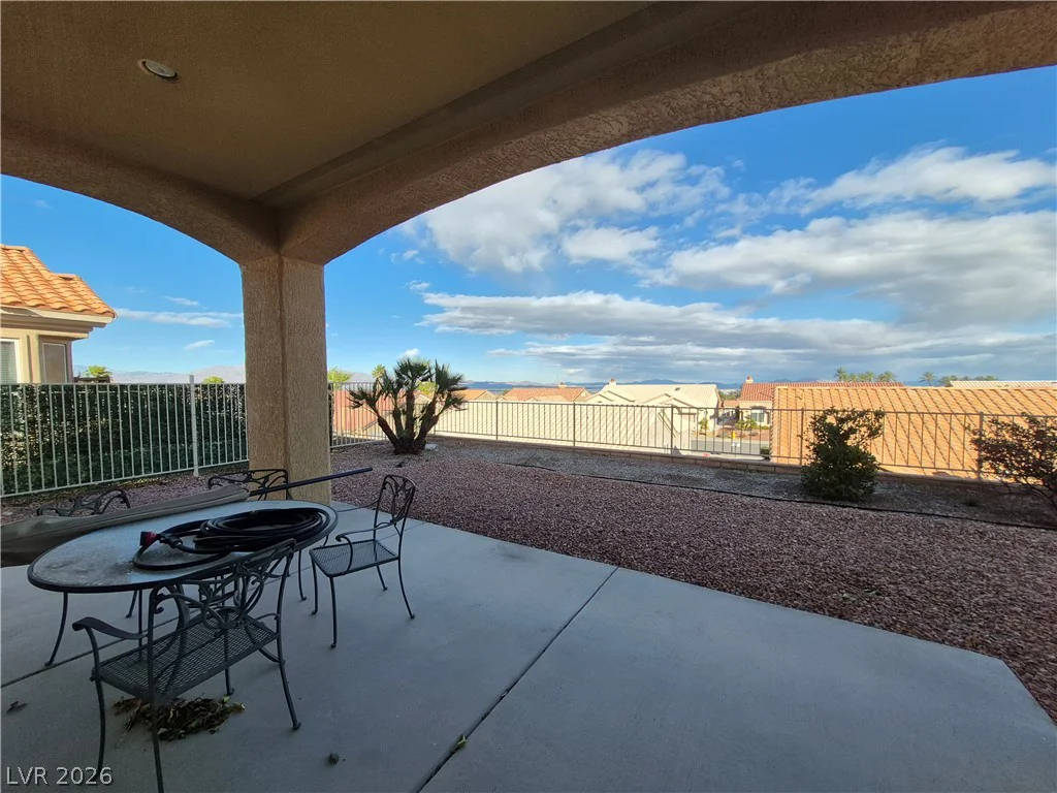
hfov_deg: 106.2
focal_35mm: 13
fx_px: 397
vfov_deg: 89.9
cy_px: 396
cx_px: 528
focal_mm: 1.74
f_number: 2.2
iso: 50
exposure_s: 1/1312
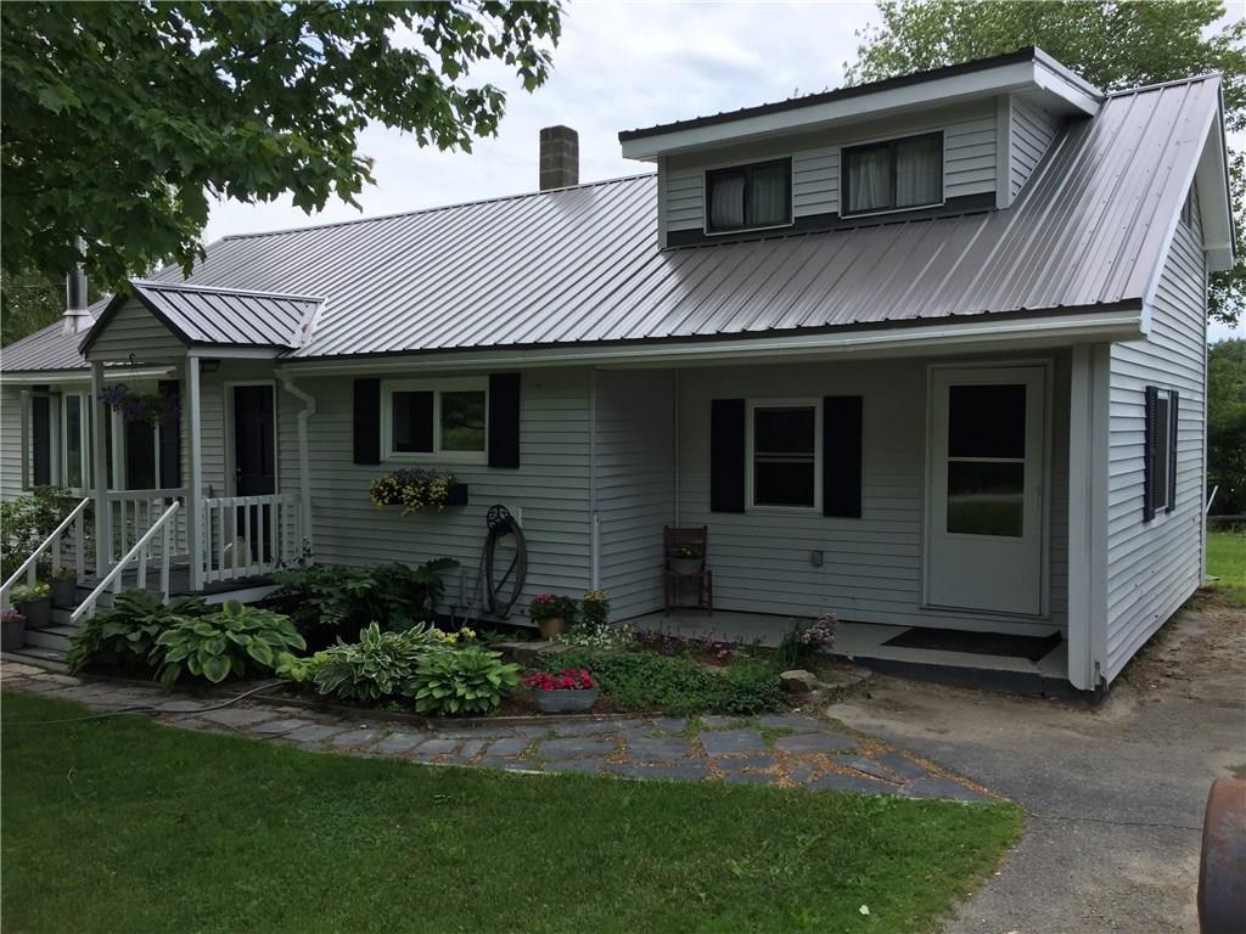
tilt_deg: -0.4
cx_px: 623
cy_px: 467
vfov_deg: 48.2
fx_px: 1044
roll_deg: -1.7
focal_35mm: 29
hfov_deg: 61.7
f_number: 2.2
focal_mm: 4.15
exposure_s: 1/1236
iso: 32
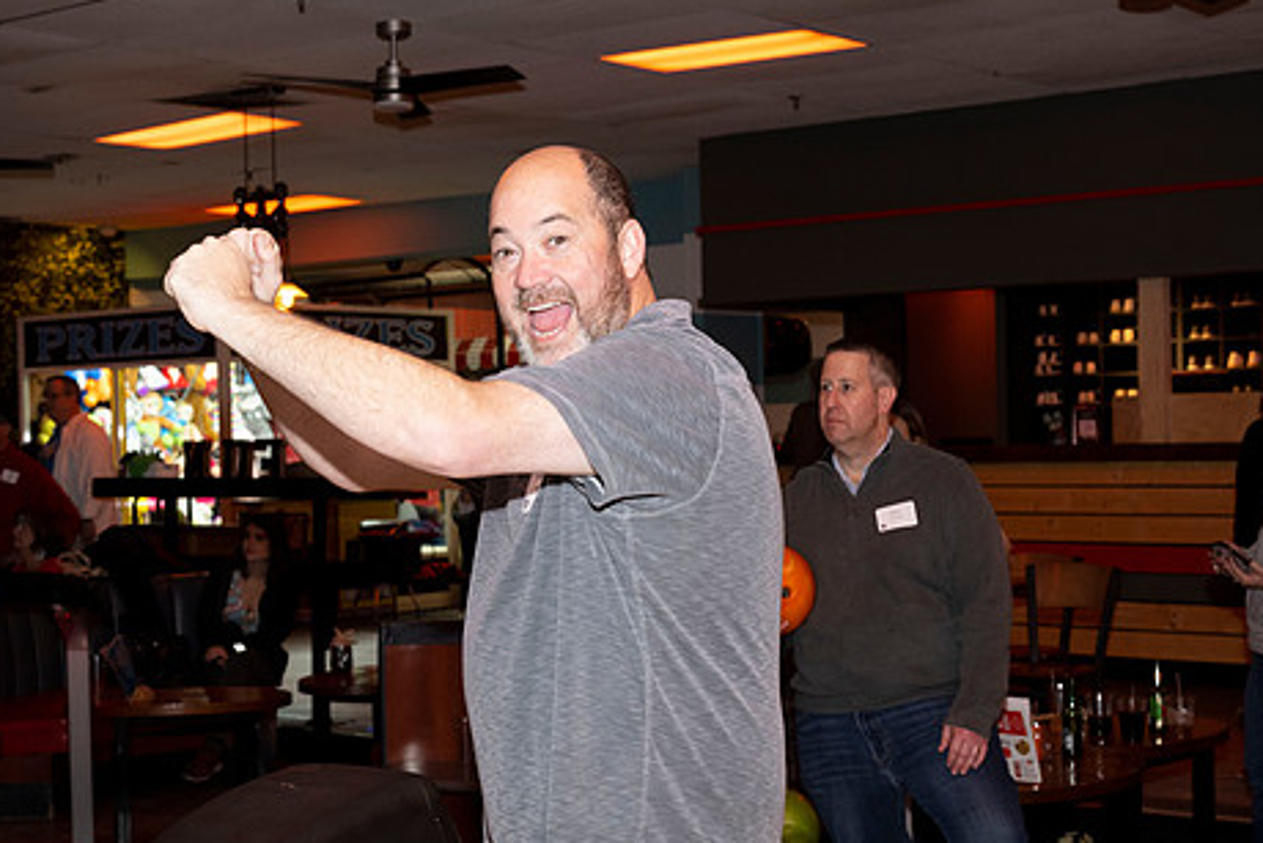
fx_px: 2035
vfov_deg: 23.4
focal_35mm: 58
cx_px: 585
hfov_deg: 34.5
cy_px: 479
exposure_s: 1/100
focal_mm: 46
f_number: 5.6
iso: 2000
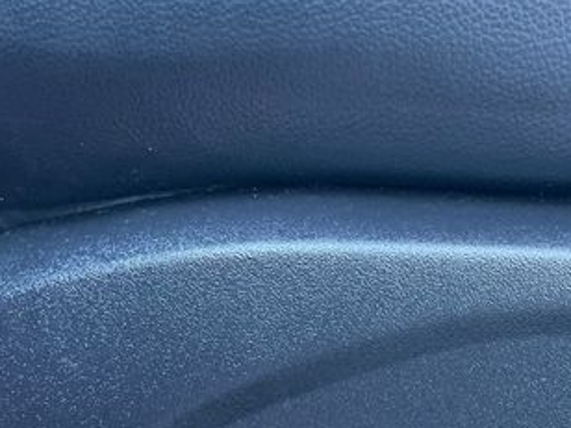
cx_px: 558
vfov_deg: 26.5
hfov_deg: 32.9
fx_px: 891
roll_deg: +1.5
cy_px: 350
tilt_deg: -26.5
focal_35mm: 54
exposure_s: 1/60
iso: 400
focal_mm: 4.2
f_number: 1.6
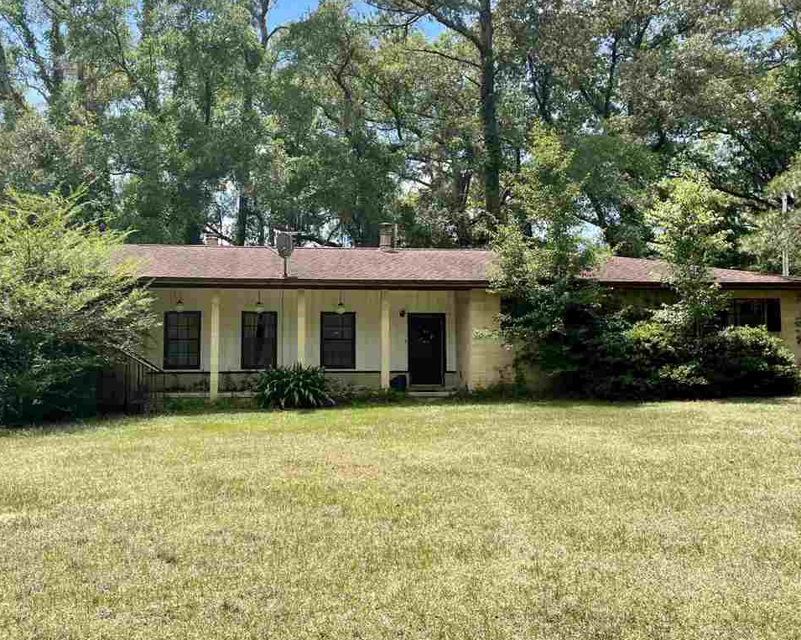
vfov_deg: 43.3
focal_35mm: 34
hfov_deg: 52.6
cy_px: 304
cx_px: 338
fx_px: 806
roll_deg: +1.1
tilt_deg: +5.3
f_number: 1.6
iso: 32
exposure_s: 1/1795
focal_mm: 4.2
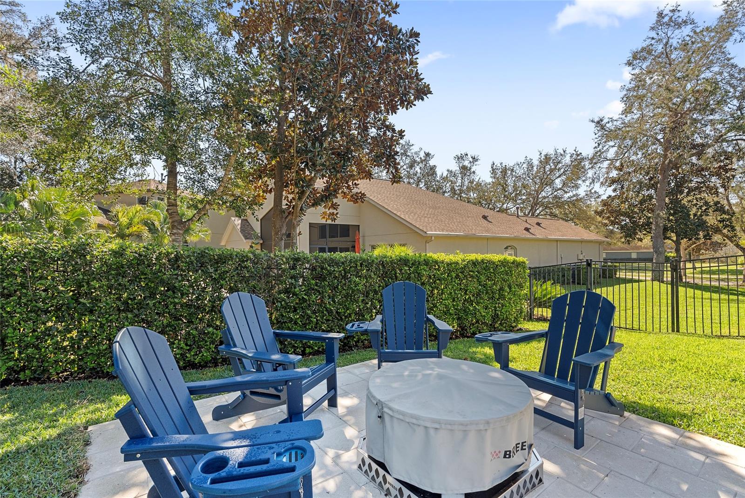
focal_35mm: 16
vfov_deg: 73.8
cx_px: 372
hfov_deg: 96.7
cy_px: 249
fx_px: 331
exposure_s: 1/6
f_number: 8
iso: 100
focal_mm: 16
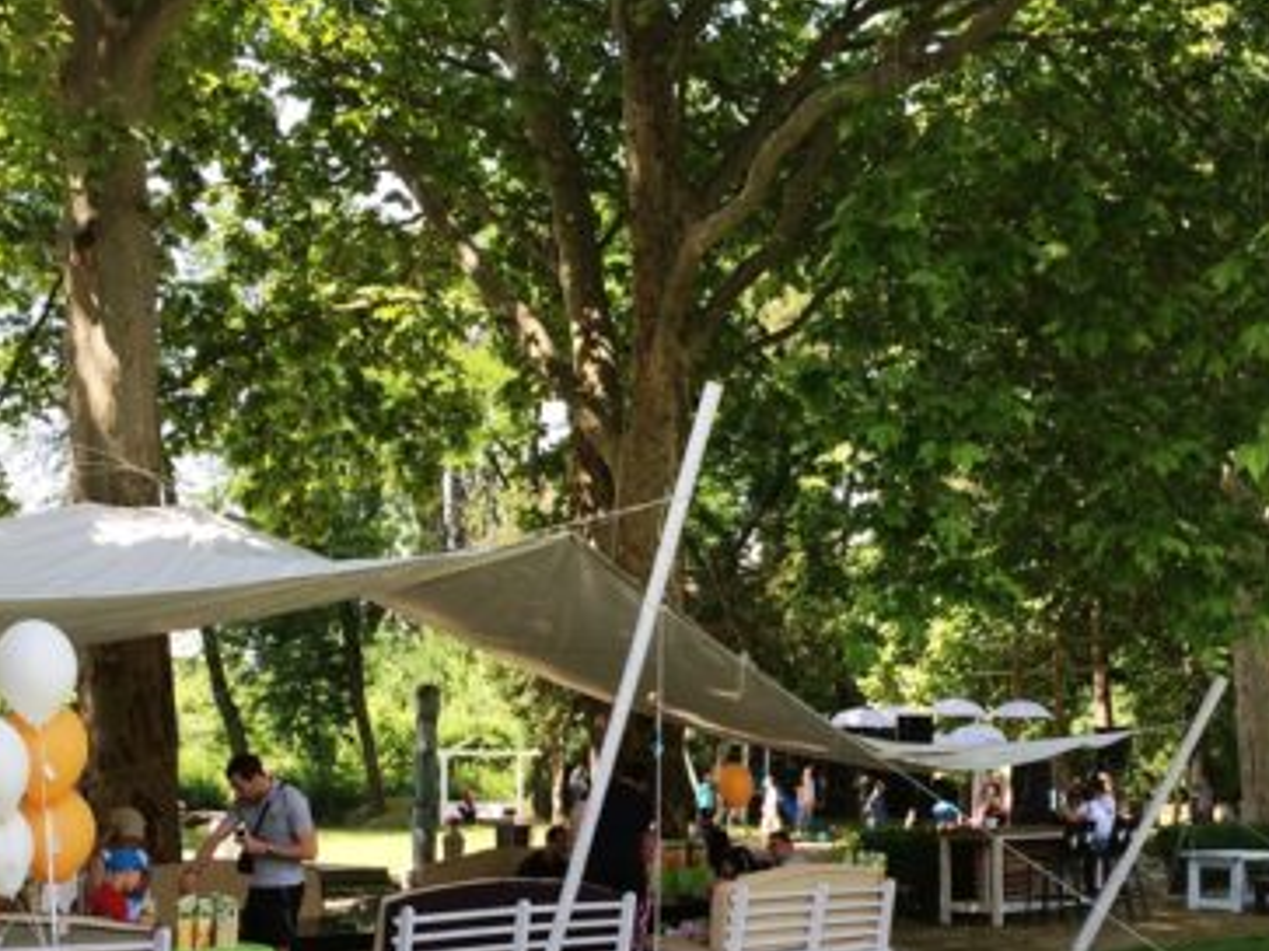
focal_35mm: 48
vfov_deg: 29.5
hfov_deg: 39.7
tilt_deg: -0.1
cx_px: 650
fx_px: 1759
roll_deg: -0.6
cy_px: 773
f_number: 2.2
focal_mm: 4.15
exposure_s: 1/376
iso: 32
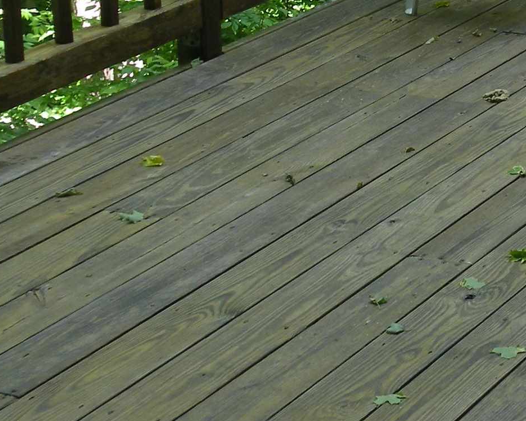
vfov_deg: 11.2
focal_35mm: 135
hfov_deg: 13.6
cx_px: 724
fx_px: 2101
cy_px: -91
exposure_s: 1/60
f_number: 3.2
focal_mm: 7.4
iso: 66
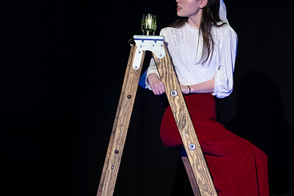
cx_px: 221
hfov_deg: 3.3
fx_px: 5173
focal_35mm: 633
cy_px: 112
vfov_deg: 2.2
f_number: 2.8
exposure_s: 1/400
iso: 6400
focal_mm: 300
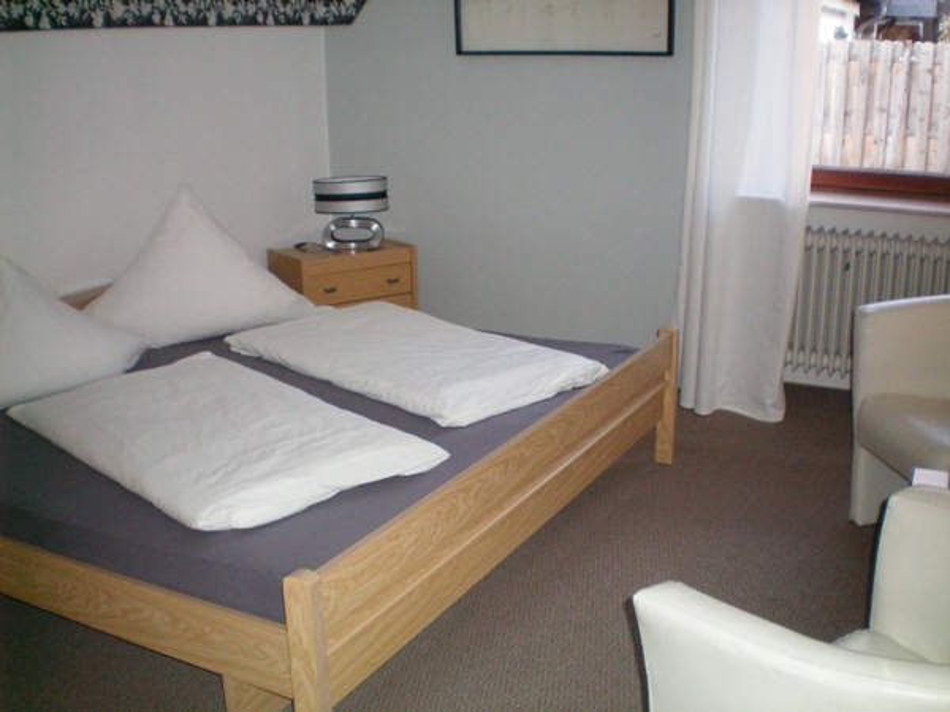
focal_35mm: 38
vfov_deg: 37.7
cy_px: 356
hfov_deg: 49.0
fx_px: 1043
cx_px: 475
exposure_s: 1/60
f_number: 3.1
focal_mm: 6.3
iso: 200
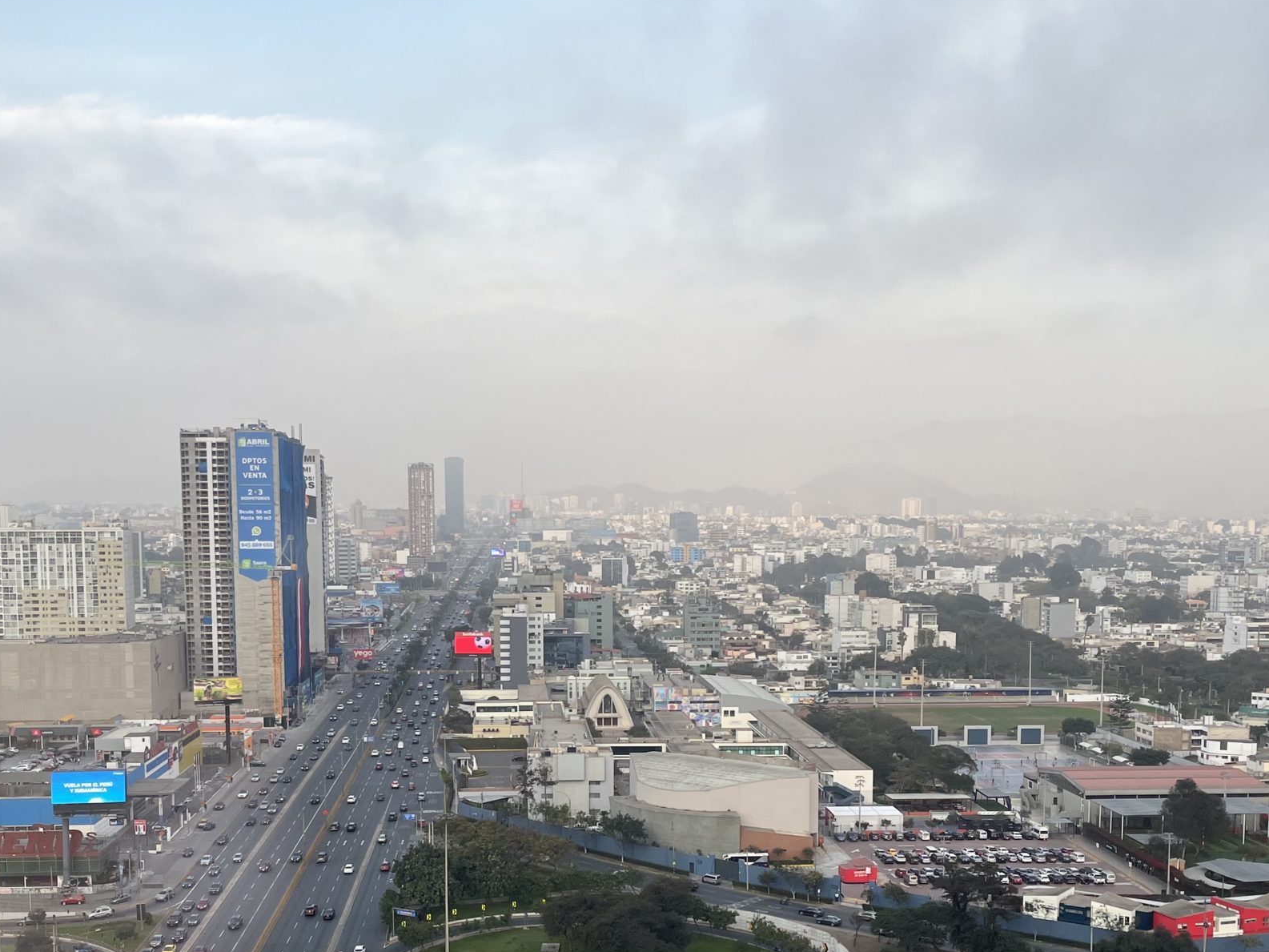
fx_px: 1540
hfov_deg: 44.8
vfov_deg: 33.9
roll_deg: +0.3
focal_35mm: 42
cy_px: 667
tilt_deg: -6.1
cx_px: 597
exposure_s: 1/520
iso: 50
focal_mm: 5.1
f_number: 1.6
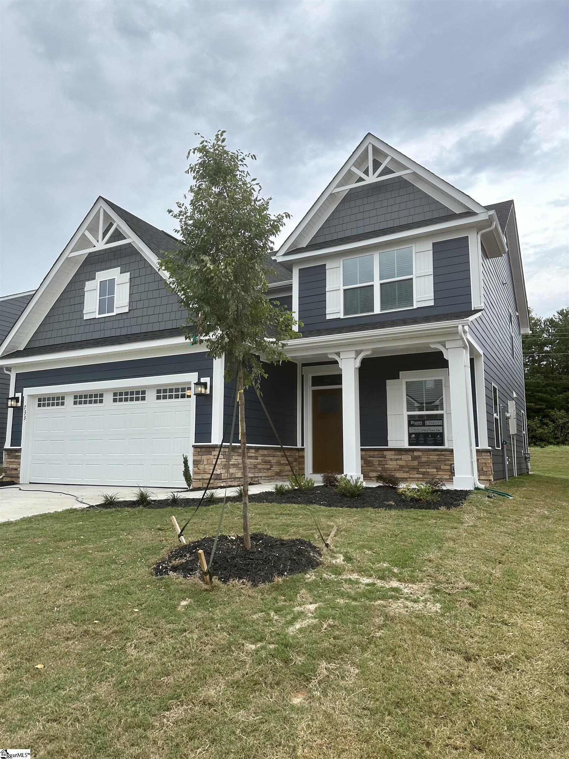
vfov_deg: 71.6
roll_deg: -0.6
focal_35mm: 24
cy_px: 380
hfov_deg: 56.8
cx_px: 284
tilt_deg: +8.7
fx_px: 526
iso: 80
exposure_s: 1/3472
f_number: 1.78
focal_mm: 6.86
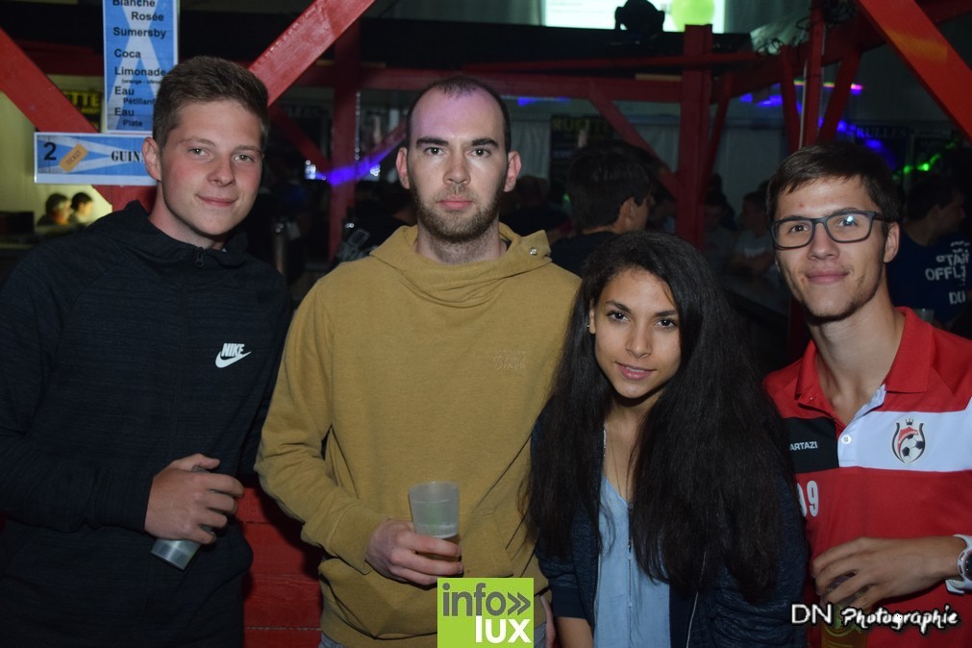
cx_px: 486
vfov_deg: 26.5
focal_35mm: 51
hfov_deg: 38.9
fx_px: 1377
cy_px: 324
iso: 1600
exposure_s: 1/60
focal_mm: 34
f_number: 4.5
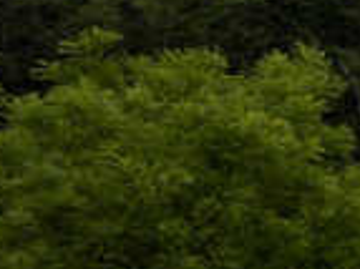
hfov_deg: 3.8
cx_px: 788
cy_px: -317
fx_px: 5299
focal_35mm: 510
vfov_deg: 2.9
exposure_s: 1/160
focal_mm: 18.9
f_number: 5.9
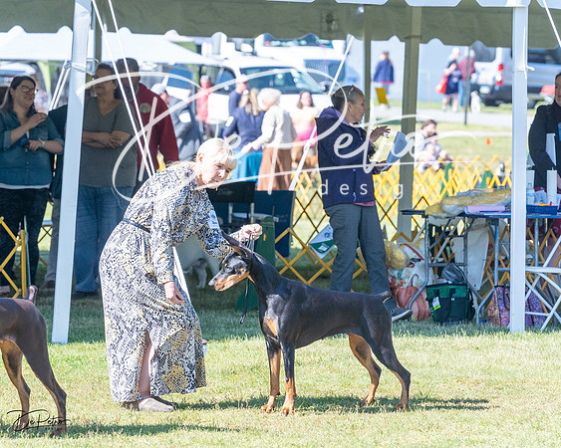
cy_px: 224
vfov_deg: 7.0
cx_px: 280
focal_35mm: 220
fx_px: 3645
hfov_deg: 8.8
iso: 1250
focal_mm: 195
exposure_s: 1/1600
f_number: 6.3
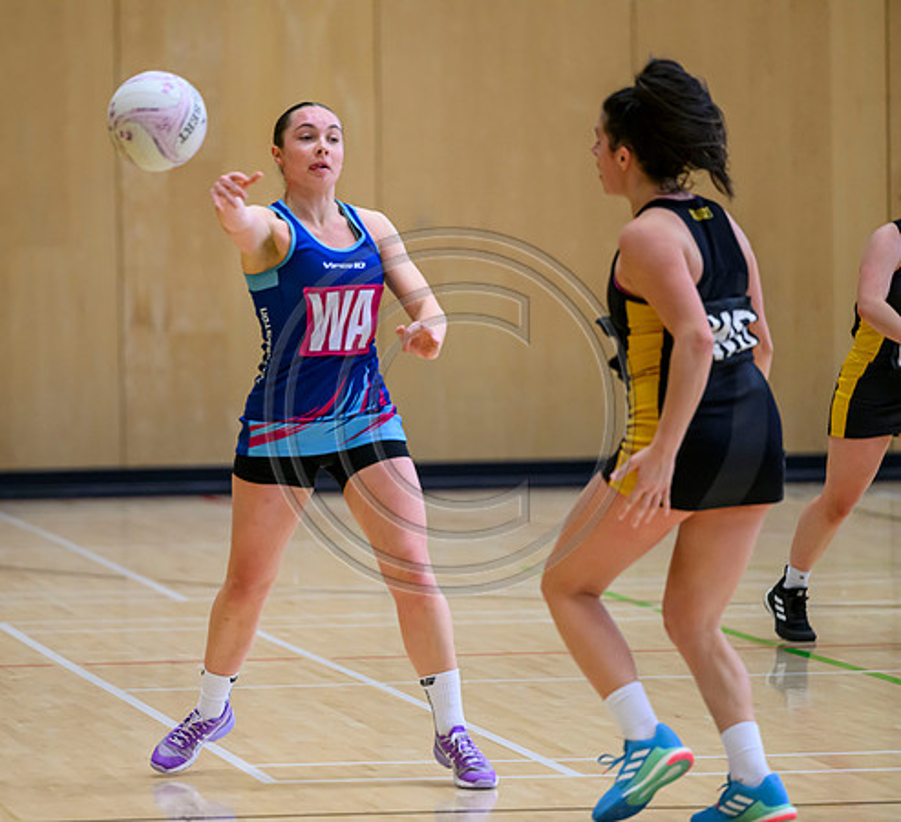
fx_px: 6852
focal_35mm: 243
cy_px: 411
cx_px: 284
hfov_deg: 7.5
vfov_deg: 6.9
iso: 3200
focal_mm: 200
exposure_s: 1/1000
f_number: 3.2
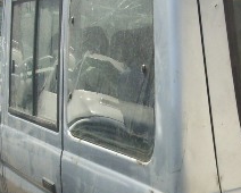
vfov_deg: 12.2
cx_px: 173
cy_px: 187
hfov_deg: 15.3
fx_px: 892
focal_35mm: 125
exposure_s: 1/320
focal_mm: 5.7
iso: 80
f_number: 5.6
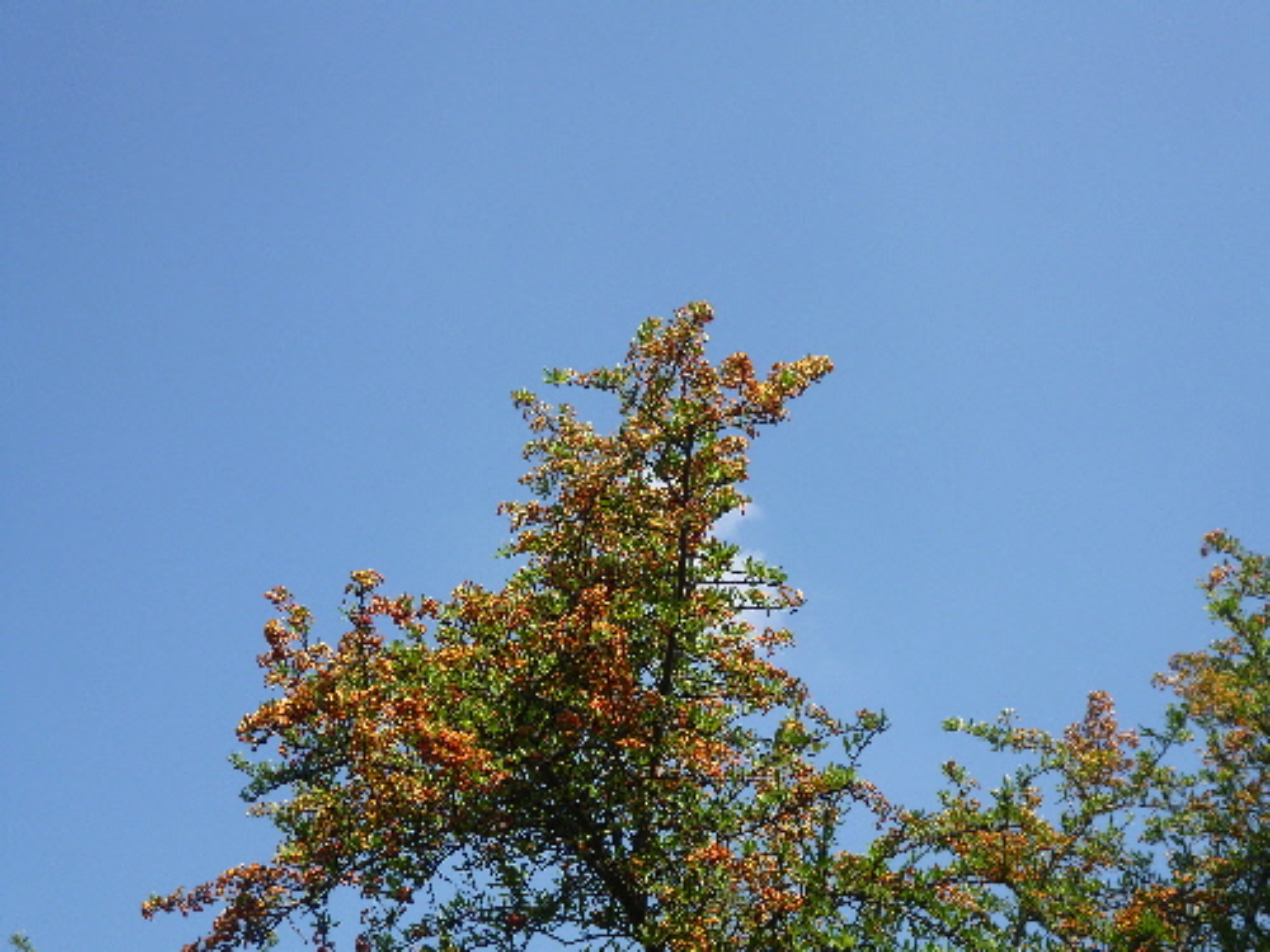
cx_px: 635
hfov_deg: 37.5
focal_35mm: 51
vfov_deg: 28.6
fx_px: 1871
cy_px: 476
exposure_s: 1/640
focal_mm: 9
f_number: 3.5
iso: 100
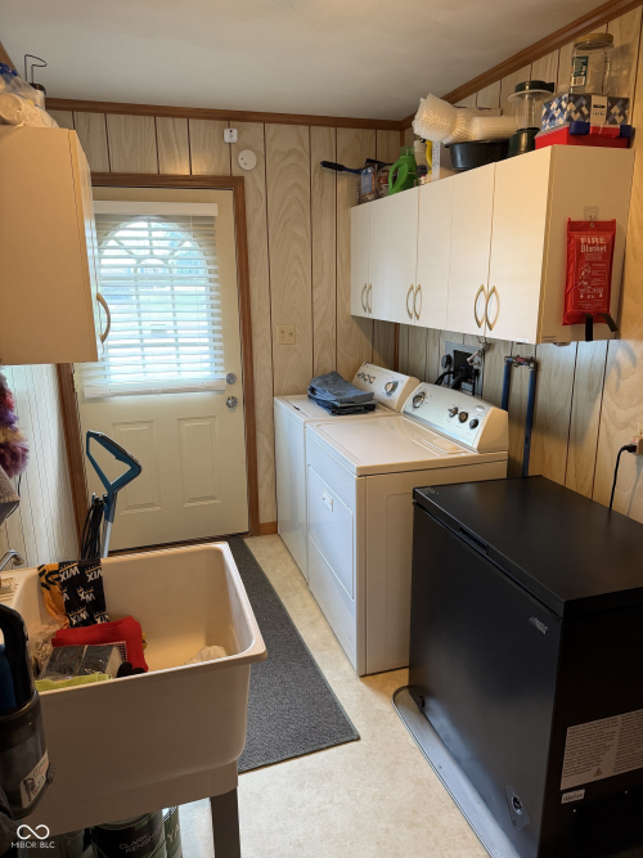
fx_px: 595
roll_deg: +1.3
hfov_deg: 56.8
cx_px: 322
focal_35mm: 24
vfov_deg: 71.6
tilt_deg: -13.7
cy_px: 429
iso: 200
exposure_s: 1/60
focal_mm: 6.76
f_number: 1.78
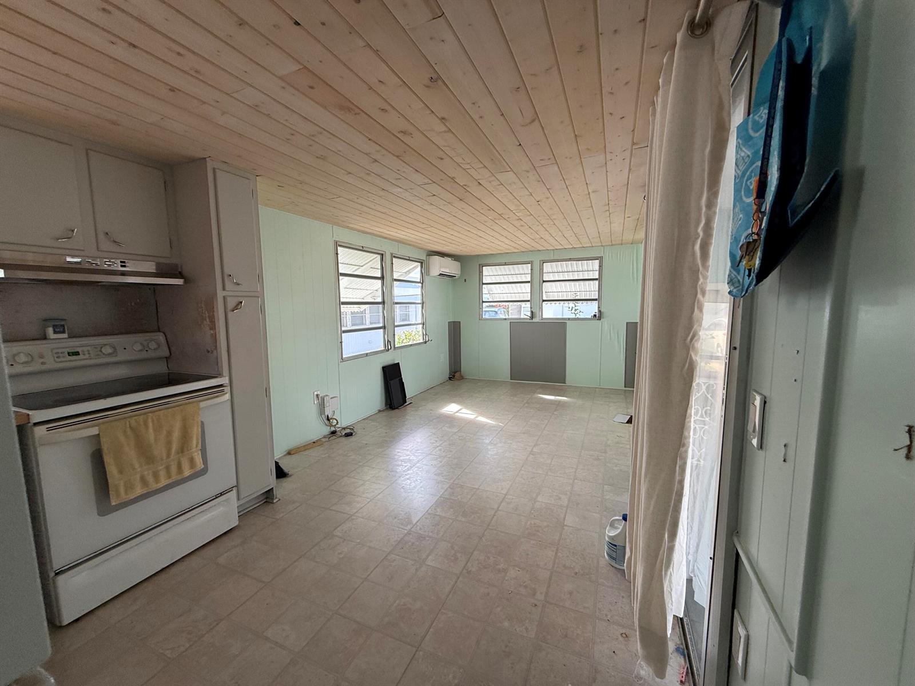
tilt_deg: -4.8
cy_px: 343
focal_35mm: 14
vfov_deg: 85.7
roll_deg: -0.4
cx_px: 458
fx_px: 370
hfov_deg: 102.1
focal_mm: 2.22
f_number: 2.2
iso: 80
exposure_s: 1/100
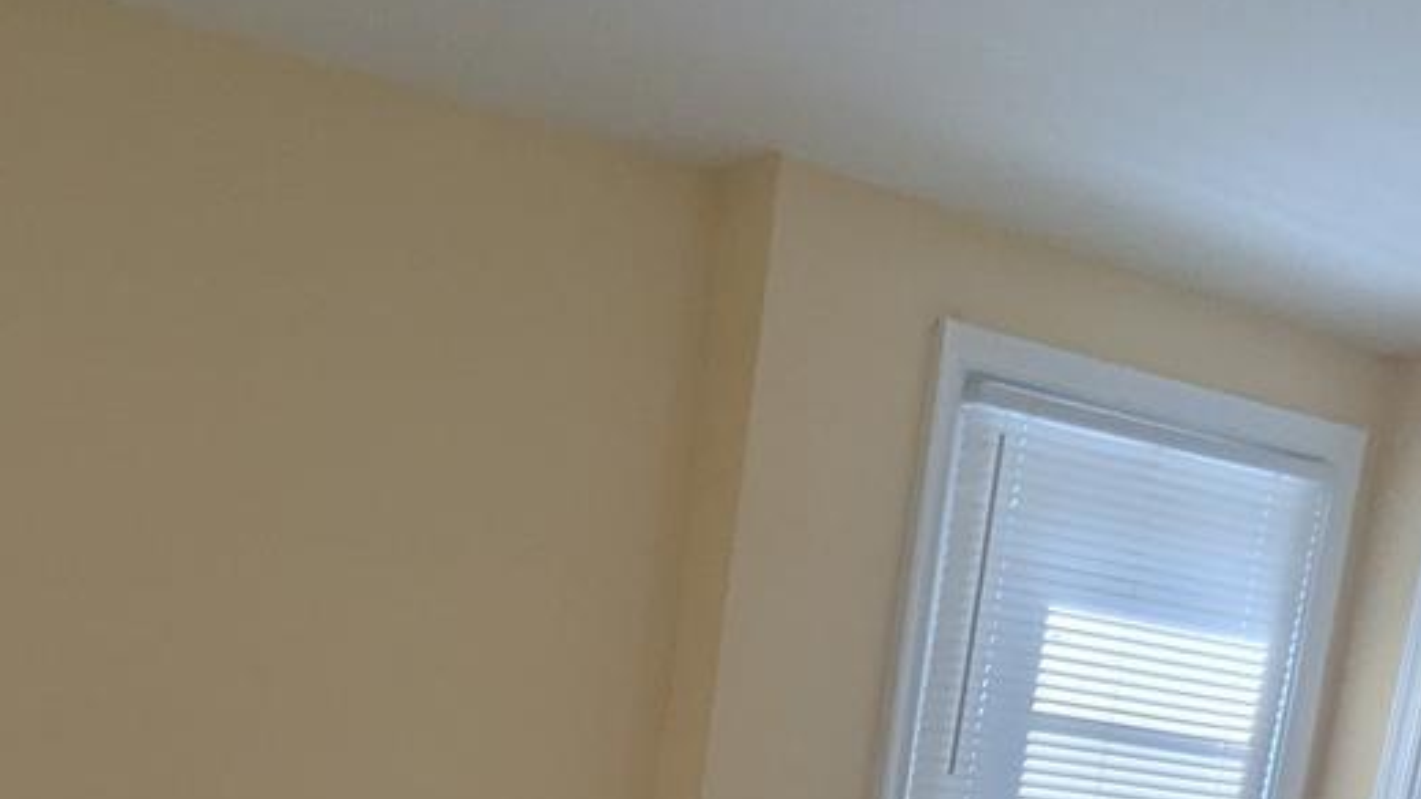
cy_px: 1387
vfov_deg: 20.9
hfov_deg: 45.4
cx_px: 244
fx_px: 1583
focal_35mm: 42
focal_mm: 1.95
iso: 47
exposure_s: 1/351
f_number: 2.2
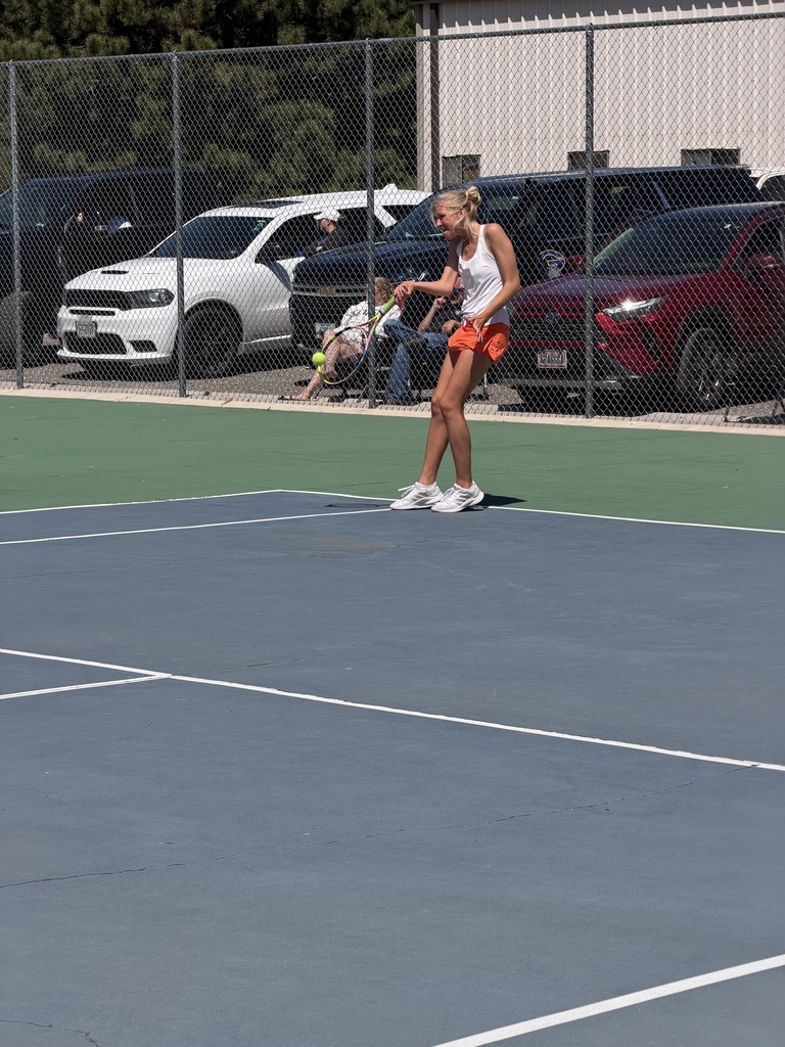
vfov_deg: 19.6
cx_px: 392
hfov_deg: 14.8
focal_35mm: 100
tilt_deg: -6.0
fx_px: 3024
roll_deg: -1.0
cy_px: 524
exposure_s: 1/726
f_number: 2.8
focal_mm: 16.89
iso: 20
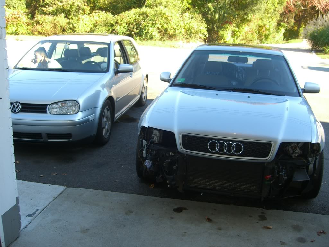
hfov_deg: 49.0
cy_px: 124
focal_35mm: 38
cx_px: 164
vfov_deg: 37.7
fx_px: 361
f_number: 2.8
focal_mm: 7.9
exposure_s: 1/125
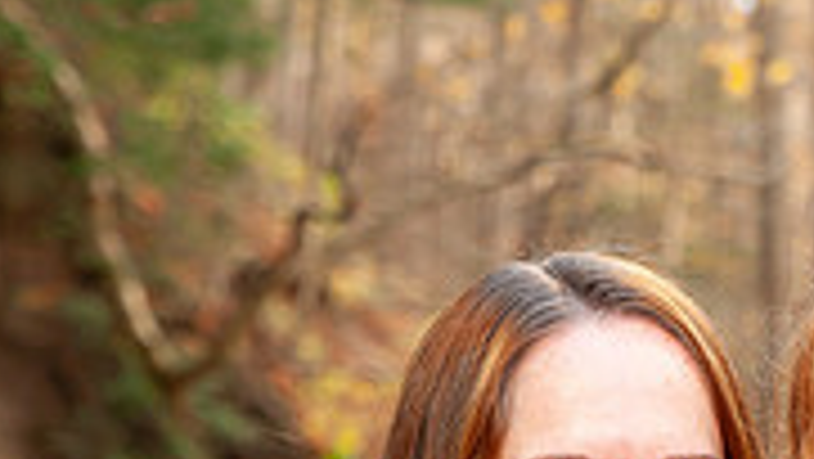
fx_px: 4923
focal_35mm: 228
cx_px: 1139
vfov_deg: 5.3
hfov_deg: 9.2
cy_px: 786
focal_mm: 58
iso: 400
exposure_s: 1/160
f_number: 5.6
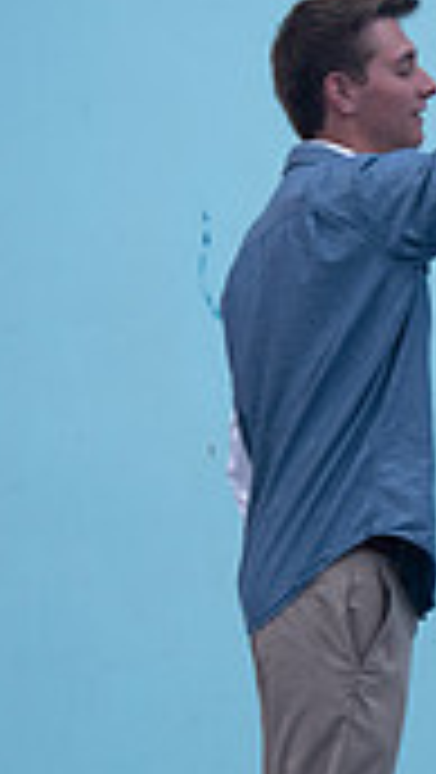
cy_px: 396
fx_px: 3713
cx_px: 656
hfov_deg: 6.6
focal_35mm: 181
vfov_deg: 11.9
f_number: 4
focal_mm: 66
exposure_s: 1/160
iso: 640
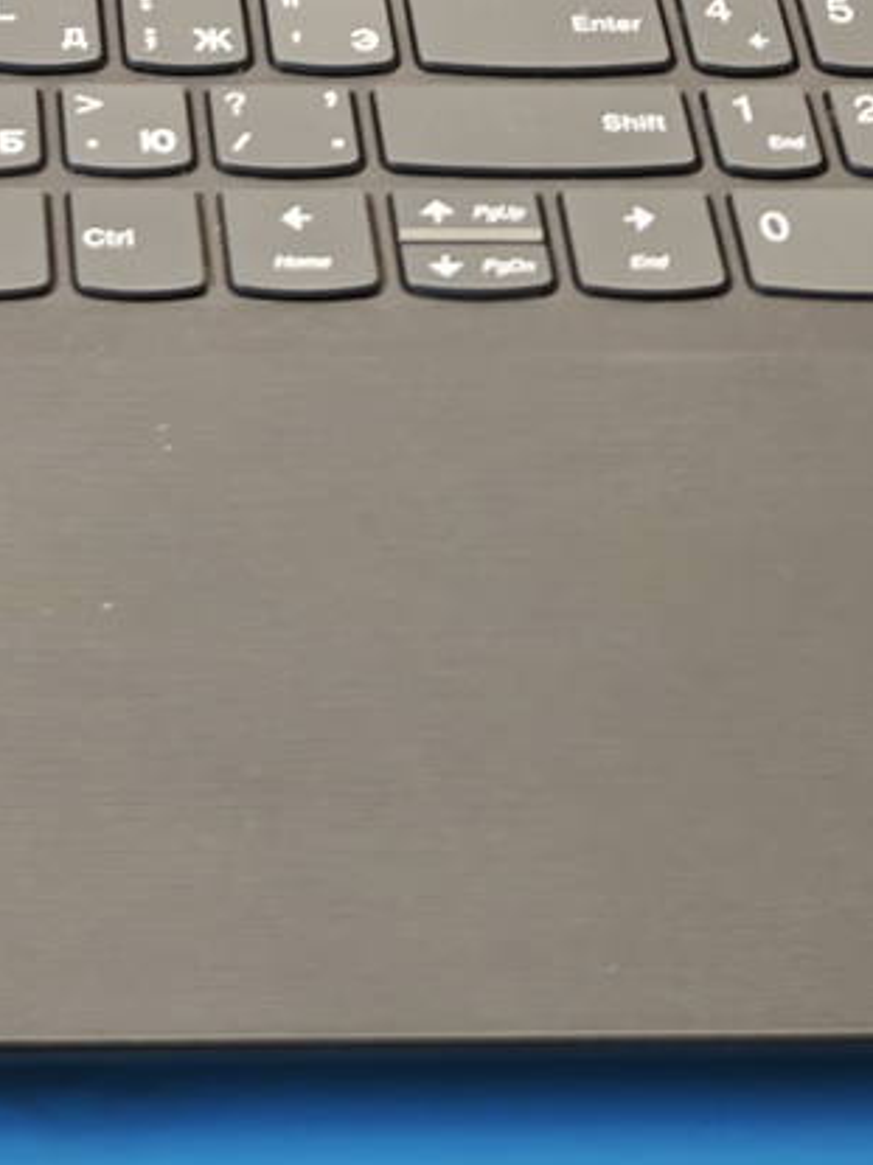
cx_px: -121
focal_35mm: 135
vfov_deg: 13.5
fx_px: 4542
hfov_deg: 10.8
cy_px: -766
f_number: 1.63
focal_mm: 8.72
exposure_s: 1/100
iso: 250
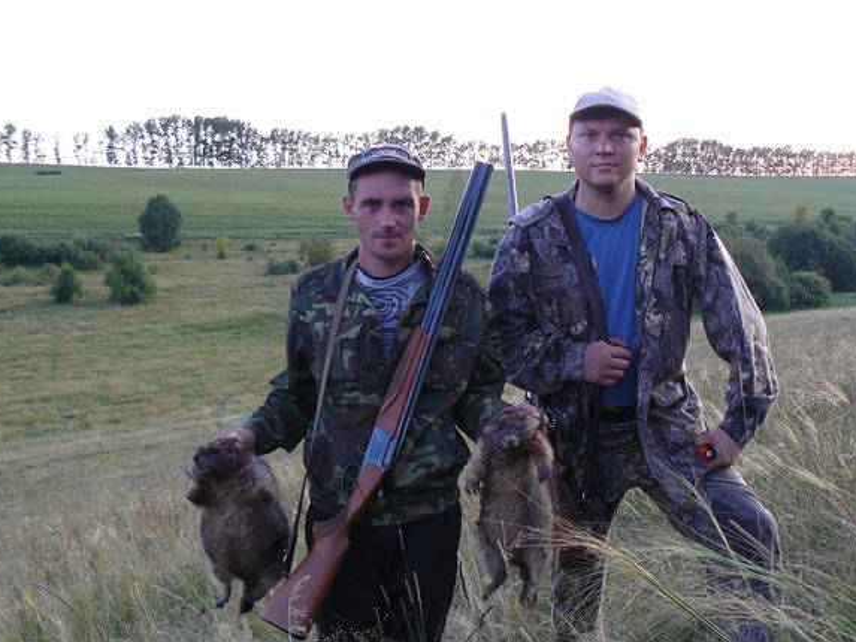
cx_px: 453
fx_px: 1088
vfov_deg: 32.9
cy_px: 344
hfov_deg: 42.9
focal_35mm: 44
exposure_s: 1/30
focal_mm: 6
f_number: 2.8
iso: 125
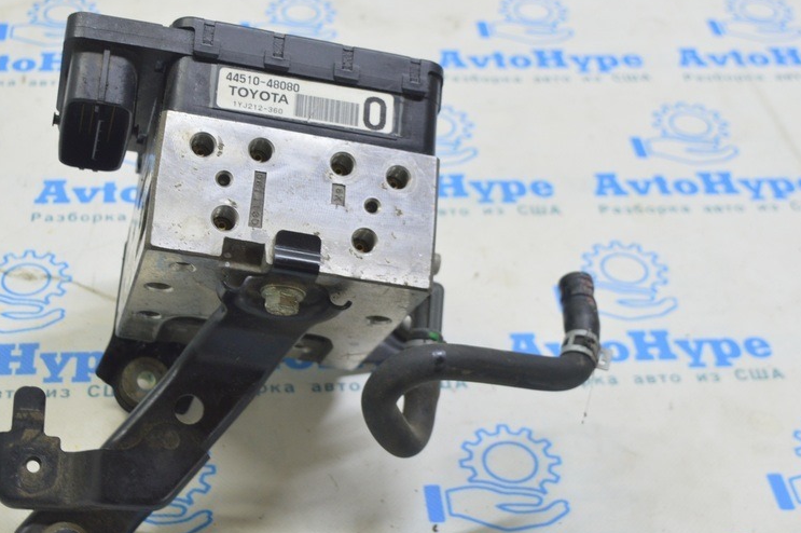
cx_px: 291
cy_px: 266
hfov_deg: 32.2
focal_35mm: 62
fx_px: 1378
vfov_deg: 21.9
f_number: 5.6
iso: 400
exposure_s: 1/20
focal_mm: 30
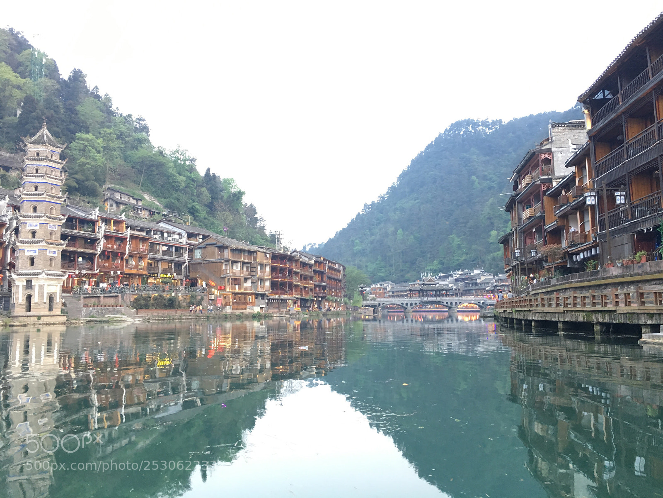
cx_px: 332
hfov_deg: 61.7
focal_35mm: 29
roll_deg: +0.8
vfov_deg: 48.2
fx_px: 555
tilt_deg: +7.0
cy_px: 249
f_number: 2.2
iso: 125
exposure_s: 1/33
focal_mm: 4.15
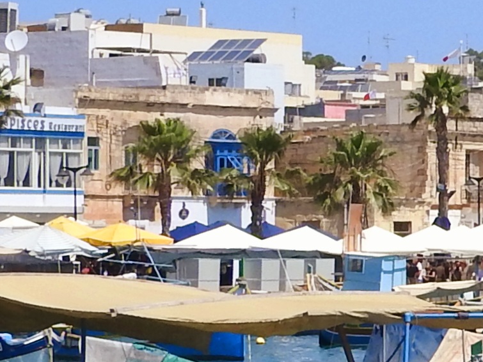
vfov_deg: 6.2
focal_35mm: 240
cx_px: 1129
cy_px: 206
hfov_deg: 7.7
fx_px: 3348
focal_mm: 9
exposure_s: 1/1667
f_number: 4
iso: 100
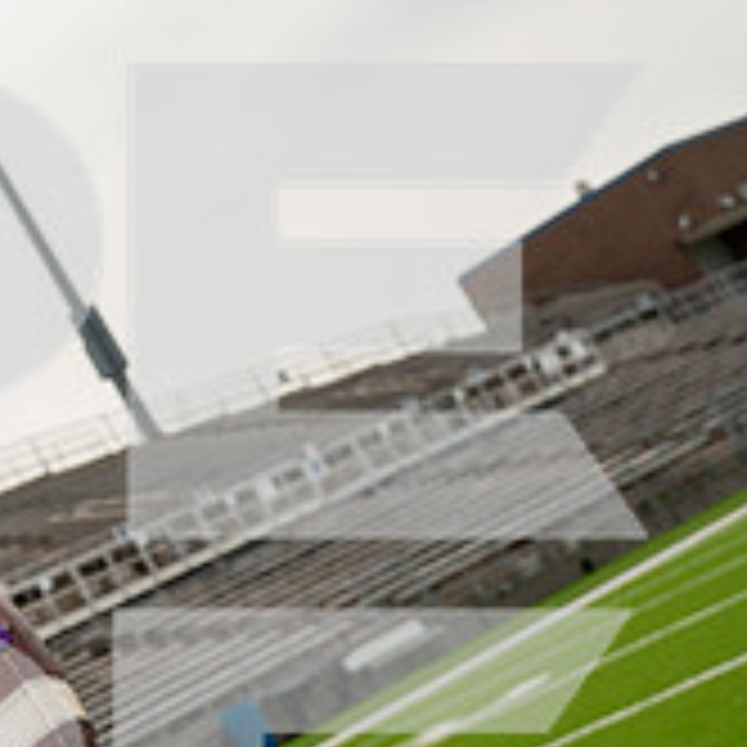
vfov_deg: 15.4
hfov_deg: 14.1
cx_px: -500
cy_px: 304
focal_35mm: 113
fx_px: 2759
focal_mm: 38
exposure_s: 1/640
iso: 100
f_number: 5.6
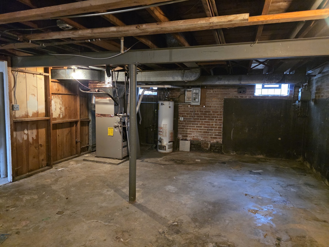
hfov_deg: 73.9
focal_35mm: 23
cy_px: 124
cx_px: 164
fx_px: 219
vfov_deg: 58.9
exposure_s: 1/120
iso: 2500
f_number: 1.7
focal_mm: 6.3
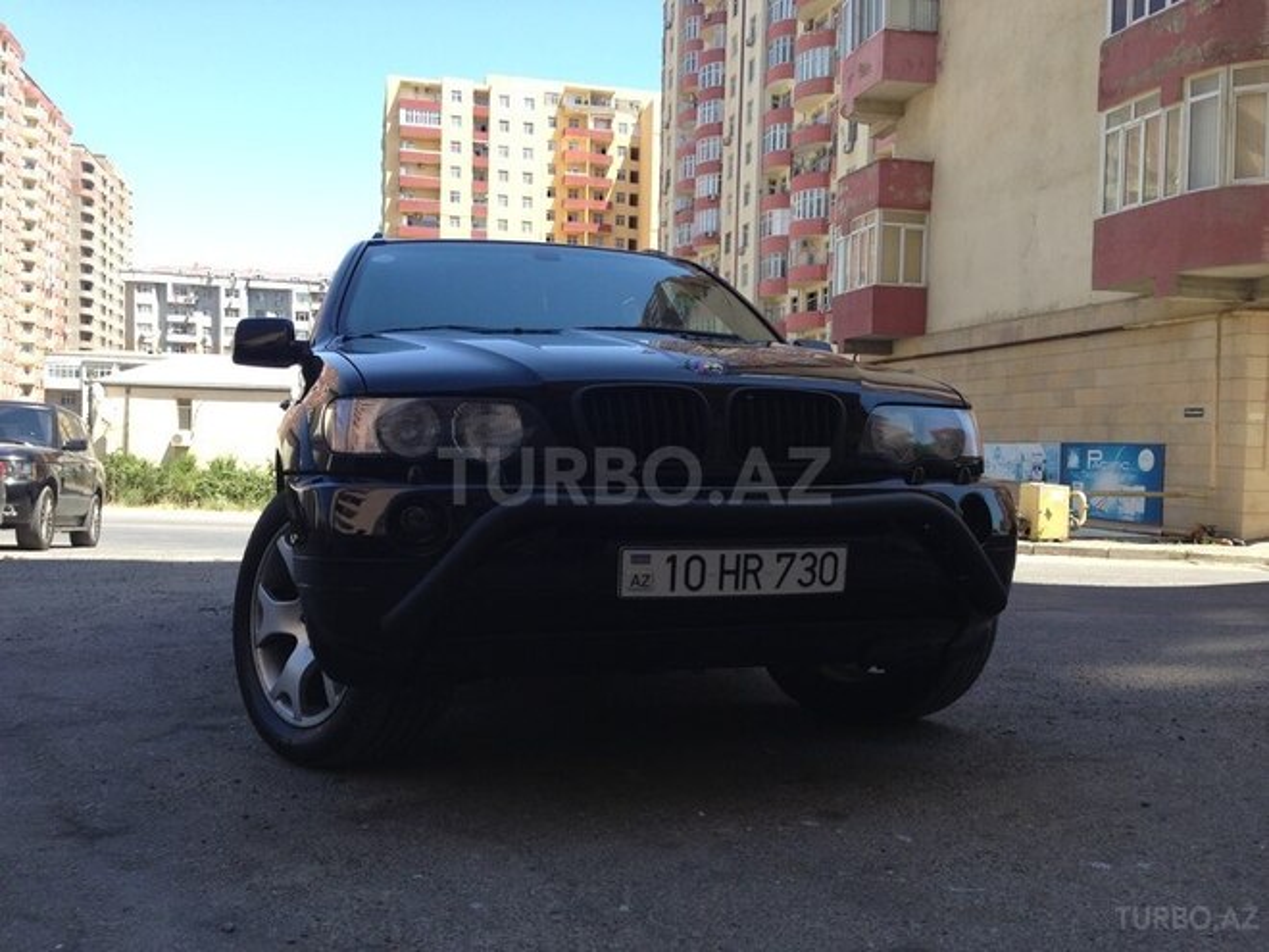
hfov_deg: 55.4
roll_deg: -2.3
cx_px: 634
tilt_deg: -1.5
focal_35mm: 33
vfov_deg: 42.9
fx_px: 1210
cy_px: 476
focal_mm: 4.12
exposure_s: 1/553
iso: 50
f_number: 2.4
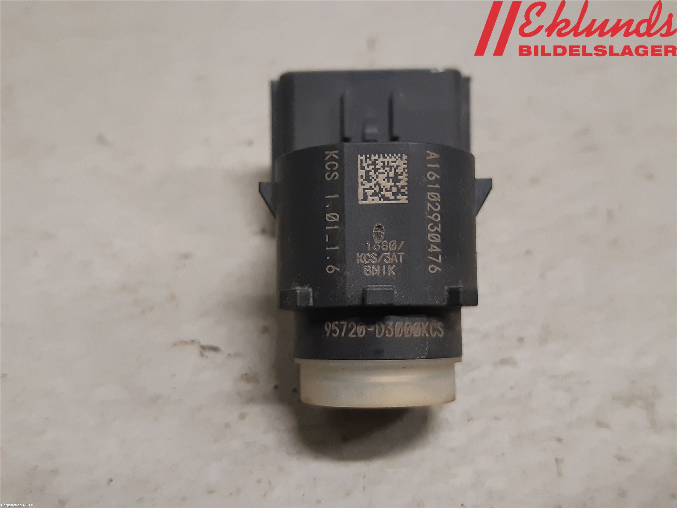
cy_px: 254
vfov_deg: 53.1
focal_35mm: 26
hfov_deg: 67.3
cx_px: 338
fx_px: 508
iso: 200
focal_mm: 3.93
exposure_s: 1/50
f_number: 1.7
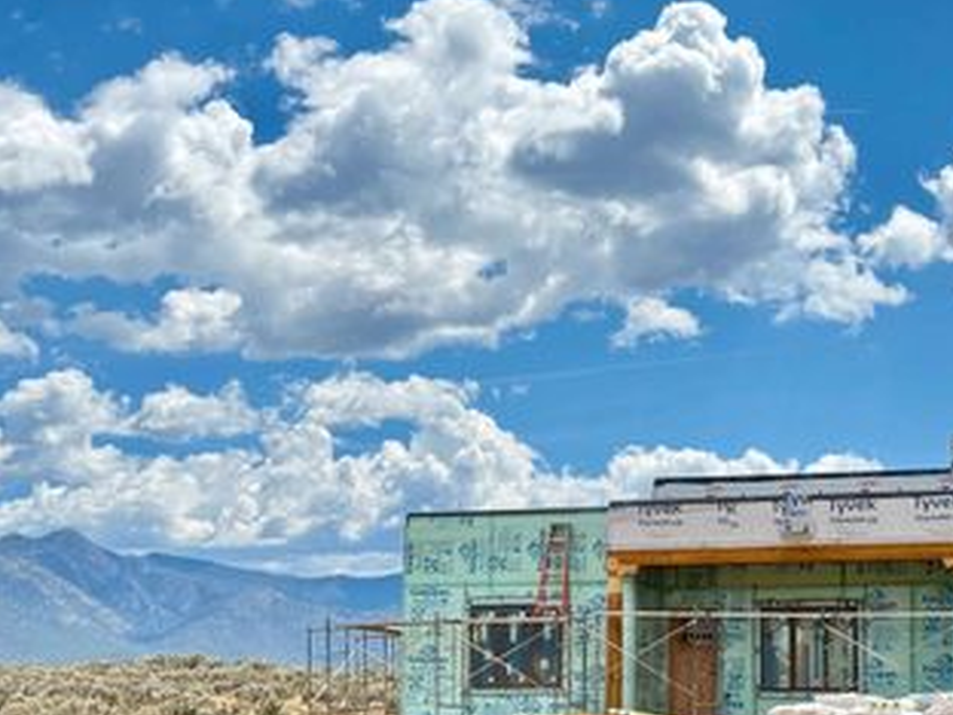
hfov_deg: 25.2
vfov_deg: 19.0
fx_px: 2120
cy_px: 542
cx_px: 611
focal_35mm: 77
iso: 100
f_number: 1.78
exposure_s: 1/3891
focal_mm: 6.76
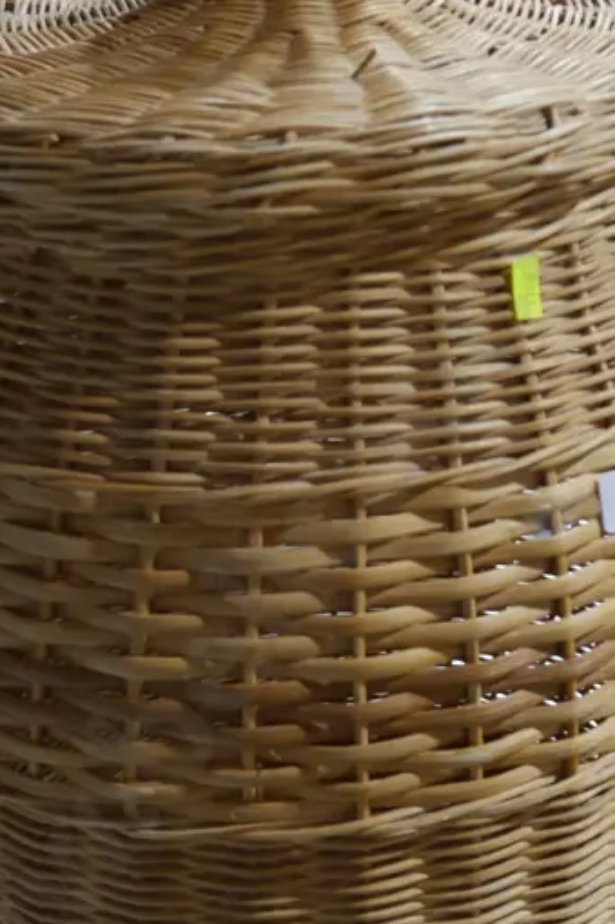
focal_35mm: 67
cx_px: 441
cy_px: 378
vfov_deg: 30.0
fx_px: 1718
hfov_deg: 20.2
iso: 400
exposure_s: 1/60
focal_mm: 16
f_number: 3.6
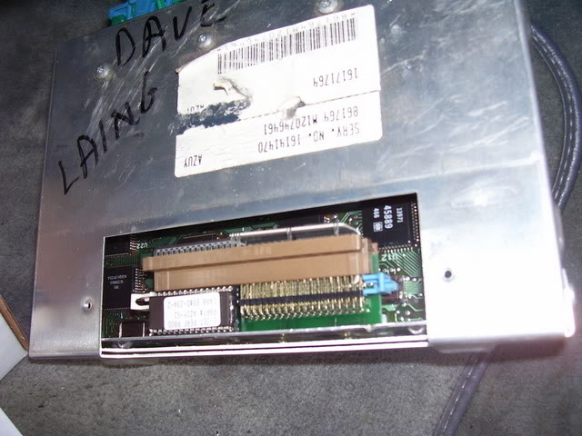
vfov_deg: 41.8
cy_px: 218
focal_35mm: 34
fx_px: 572
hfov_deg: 54.0
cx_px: 291
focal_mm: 5.6
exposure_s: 1/60
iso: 125
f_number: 2.7
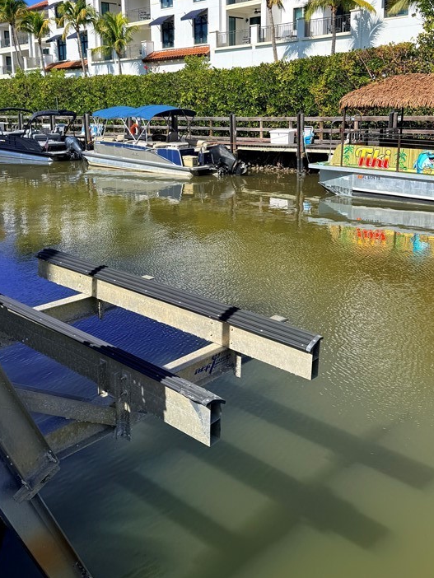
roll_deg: +0.6
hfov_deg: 40.7
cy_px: 205
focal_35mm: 35
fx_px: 585
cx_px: 193
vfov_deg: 51.9
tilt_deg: -9.3
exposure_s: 1/4673
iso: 80
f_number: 1.78
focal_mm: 6.76
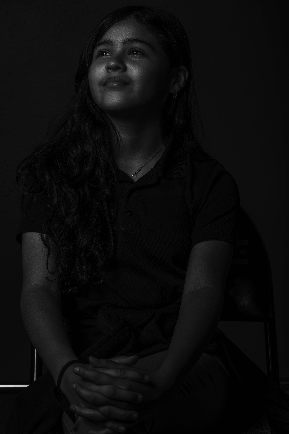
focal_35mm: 85
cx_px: 144
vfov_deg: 23.9
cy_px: 217
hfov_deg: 16.1
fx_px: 1025
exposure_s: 1/200
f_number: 11
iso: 100
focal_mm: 85
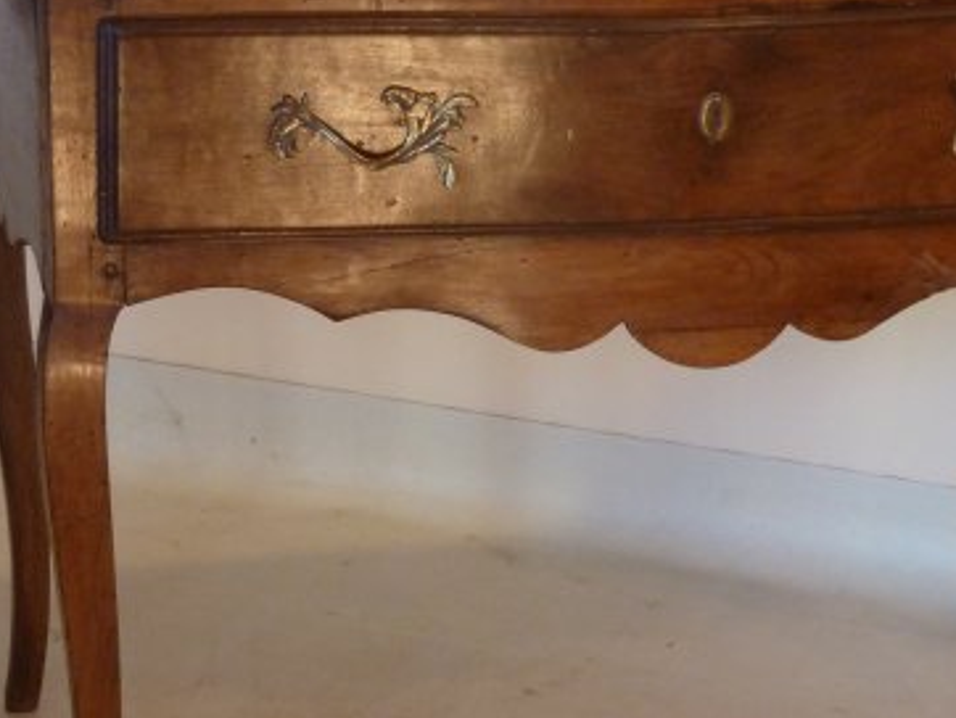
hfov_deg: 13.2
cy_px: 385
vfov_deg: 10.0
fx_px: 4118
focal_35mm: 149
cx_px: 676
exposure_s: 1/40
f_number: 4.3
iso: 400
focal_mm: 14.7
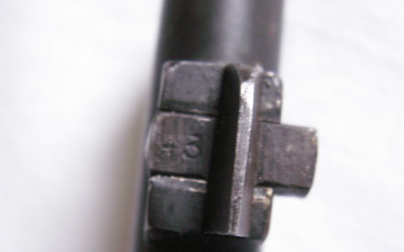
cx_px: 202
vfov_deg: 19.7
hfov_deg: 31.1
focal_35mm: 66
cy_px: 149
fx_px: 727
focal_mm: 10.28
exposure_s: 1/10
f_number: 3.2
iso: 160
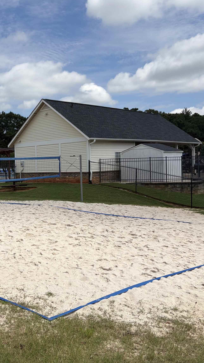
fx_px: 365
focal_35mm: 38
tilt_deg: -3.2
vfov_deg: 52.8
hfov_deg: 29.9
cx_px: 23
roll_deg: +2.3
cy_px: 181
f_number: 1.6
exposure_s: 1/6993
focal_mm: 5.96
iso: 50
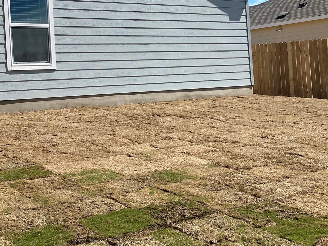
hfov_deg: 34.2
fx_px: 512
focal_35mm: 54
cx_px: 55
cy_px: 68
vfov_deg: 26.8
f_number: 1.8
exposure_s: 1/2513
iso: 32
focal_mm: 4.25
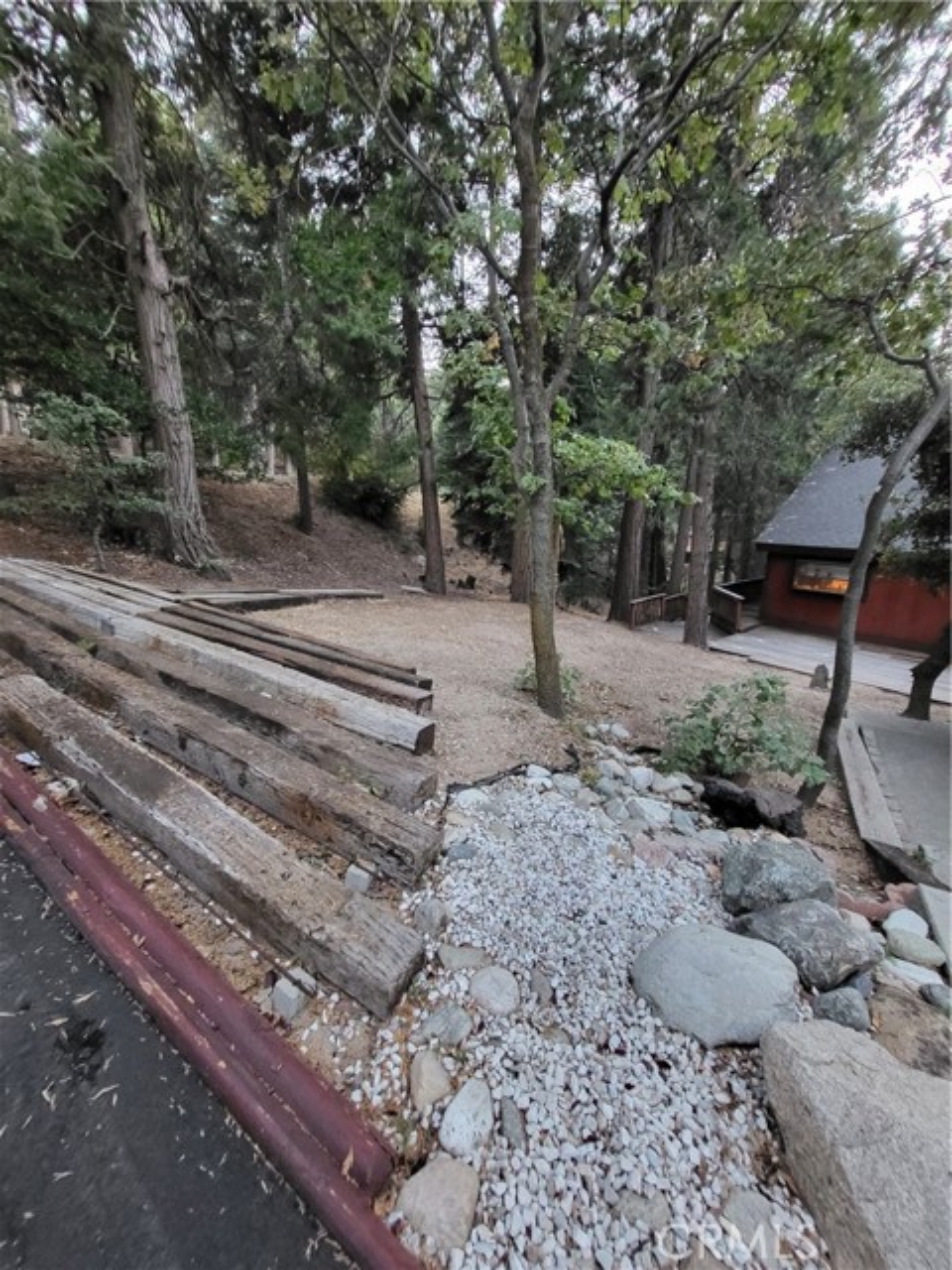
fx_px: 477
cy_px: 635
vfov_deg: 106.2
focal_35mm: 13
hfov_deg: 89.9
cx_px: 476
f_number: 2.2
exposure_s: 1/30
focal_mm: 1.74
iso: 400
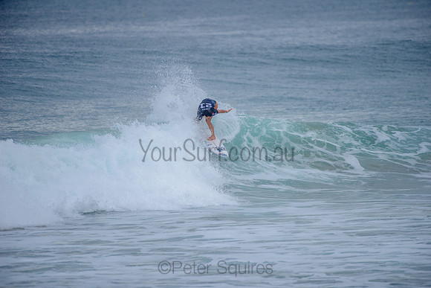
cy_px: 144
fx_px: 5749
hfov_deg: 4.3
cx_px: 216
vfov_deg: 2.9
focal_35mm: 480
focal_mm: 480
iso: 280
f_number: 5.6
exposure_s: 1/2000
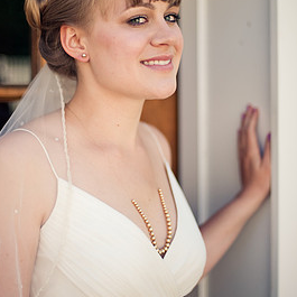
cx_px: 145
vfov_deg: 24.0
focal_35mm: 72
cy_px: 137
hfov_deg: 24.0
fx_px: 699
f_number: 1.4
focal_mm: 50
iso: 200
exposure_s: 1/5000
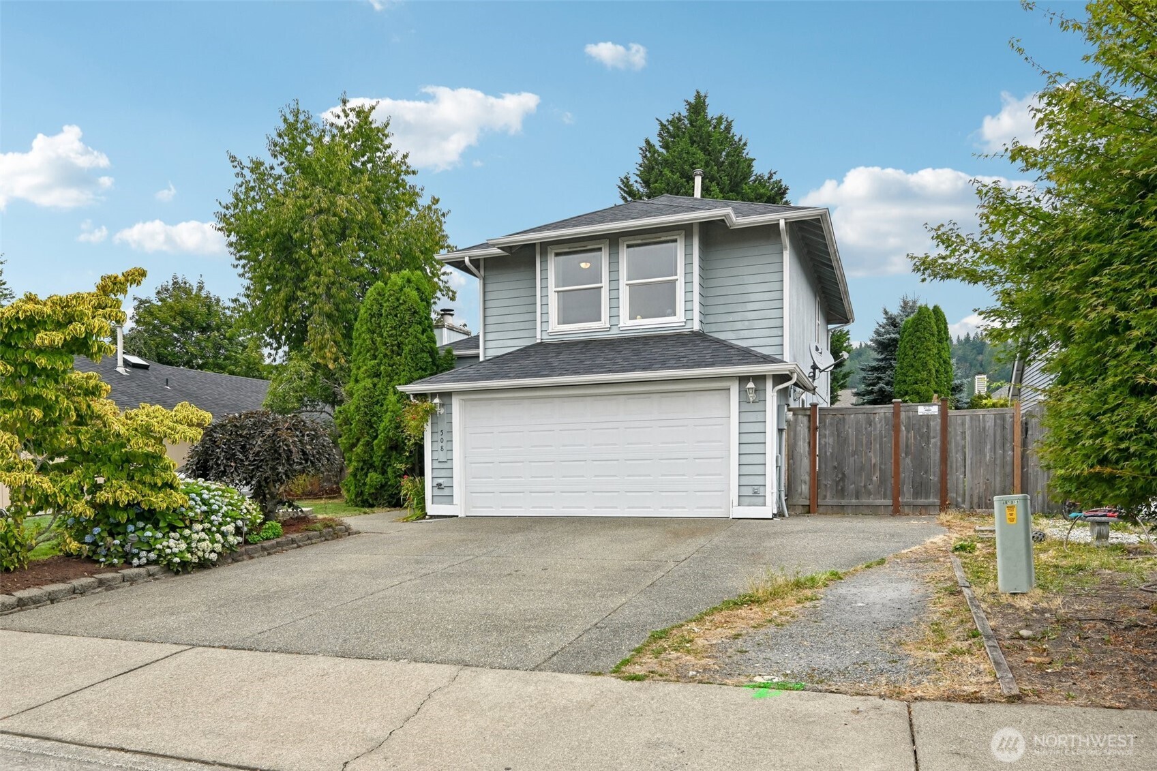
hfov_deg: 73.7
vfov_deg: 53.1
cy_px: 386
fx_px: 771
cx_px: 578
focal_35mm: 24
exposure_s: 1/500
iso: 400
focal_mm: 24
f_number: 8
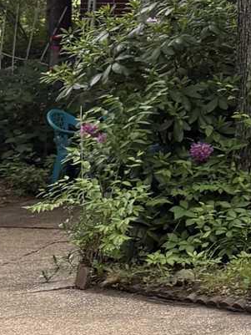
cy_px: -178
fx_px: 1333
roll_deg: -1.7
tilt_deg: +9.7
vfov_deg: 13.4
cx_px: 520
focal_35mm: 138
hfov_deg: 9.9
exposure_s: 1/813
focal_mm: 6.76
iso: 100
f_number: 1.78
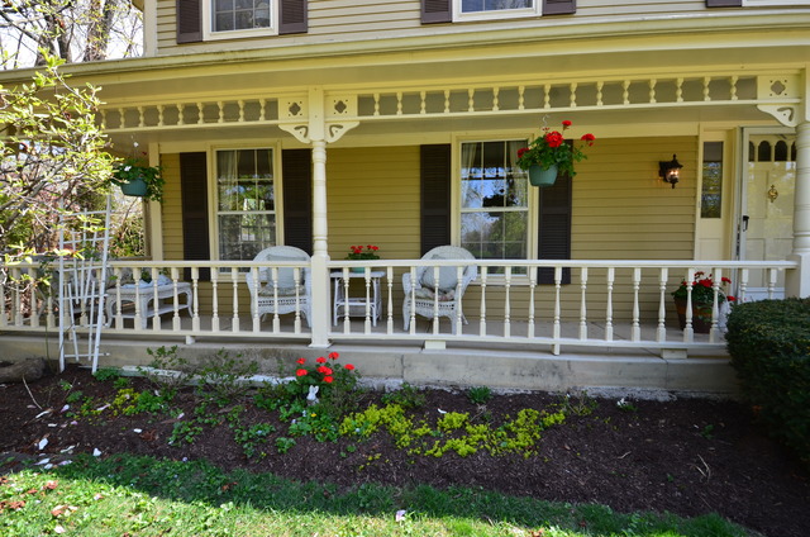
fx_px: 337
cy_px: 268
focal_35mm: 15
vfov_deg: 77.1
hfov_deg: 100.5
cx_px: 405
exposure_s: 1/160
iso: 400
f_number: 9
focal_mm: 10
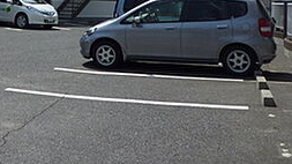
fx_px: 534
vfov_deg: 16.8
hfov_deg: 29.0
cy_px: -29
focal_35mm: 69
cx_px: 14
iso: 80
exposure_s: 1/800
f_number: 4
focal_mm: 4.4
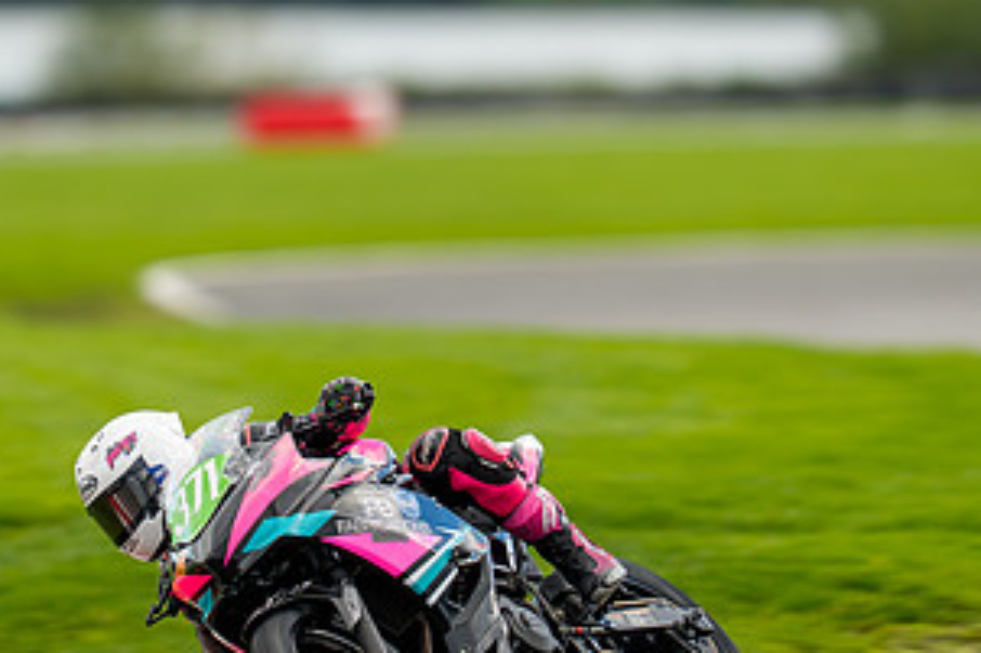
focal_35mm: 769
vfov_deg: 1.8
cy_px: 242
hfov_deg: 2.7
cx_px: 452
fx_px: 20943
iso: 125
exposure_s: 1/320
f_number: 3.2
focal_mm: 400
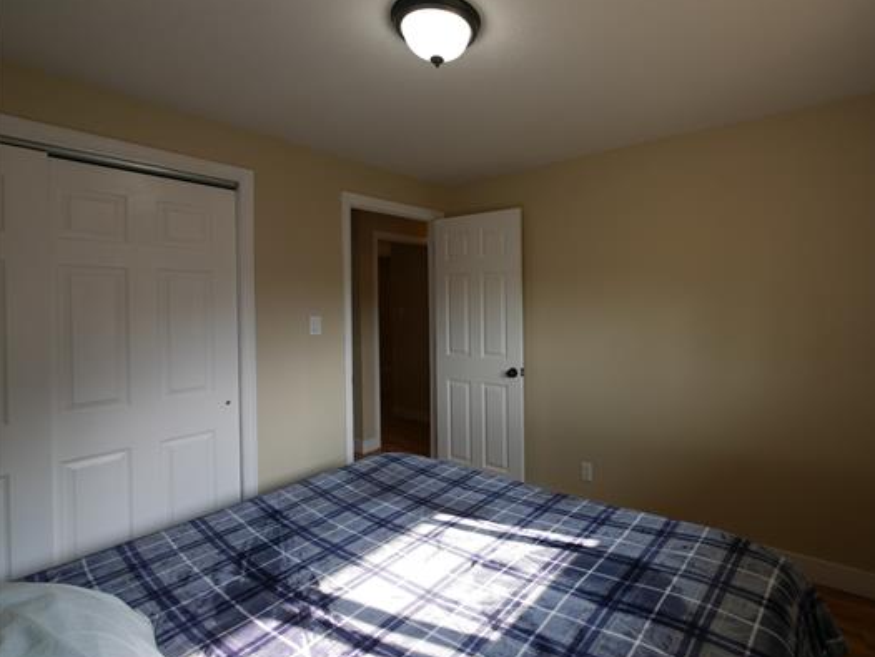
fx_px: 430
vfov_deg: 74.7
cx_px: 523
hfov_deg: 89.9
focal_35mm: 17
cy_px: 308
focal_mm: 7
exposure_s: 1/80
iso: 200
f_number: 4
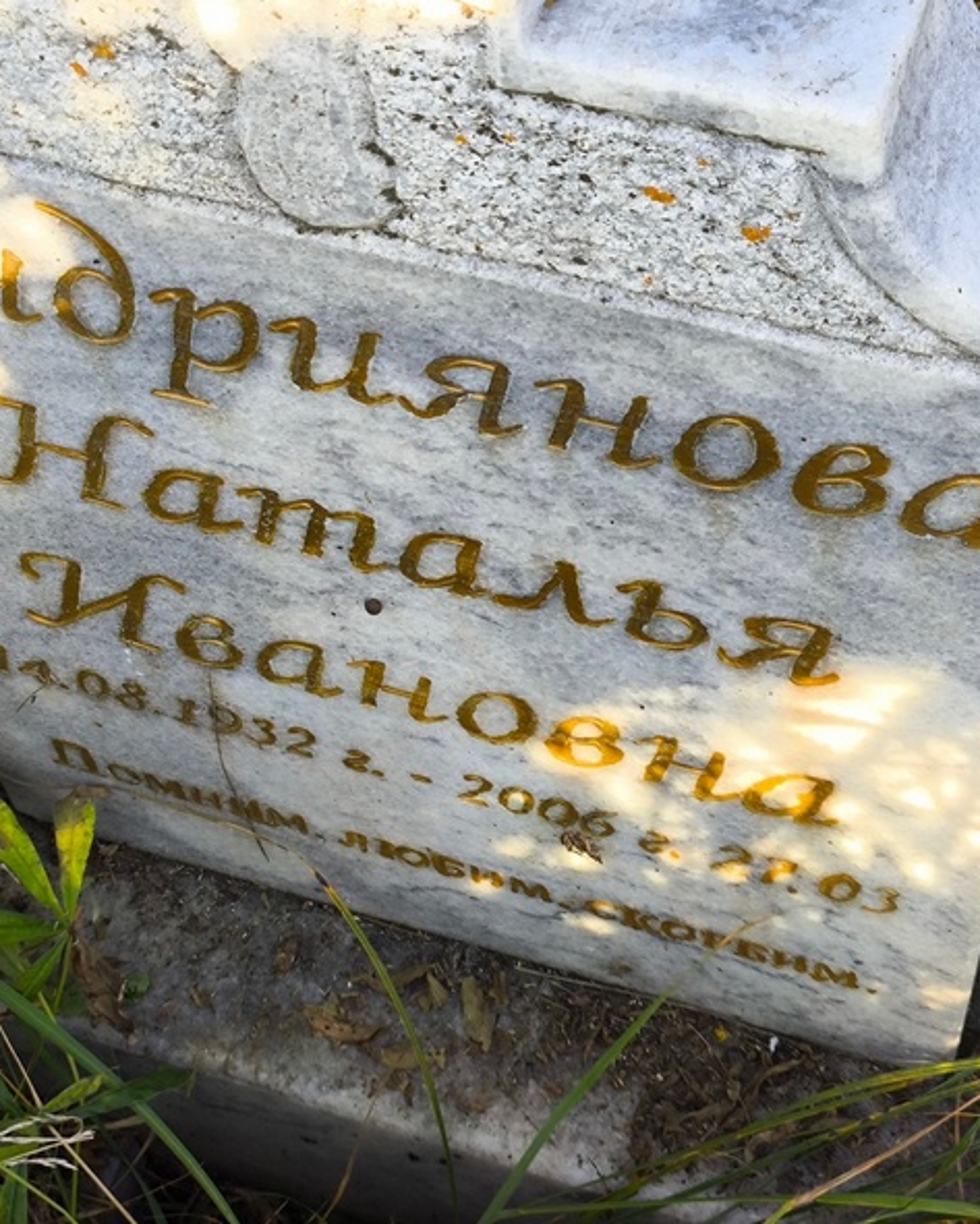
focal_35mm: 66
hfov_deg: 23.1
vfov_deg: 28.7
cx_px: 465
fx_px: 2392
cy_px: 607
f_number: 1.7
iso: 50
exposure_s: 1/207
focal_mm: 4.71
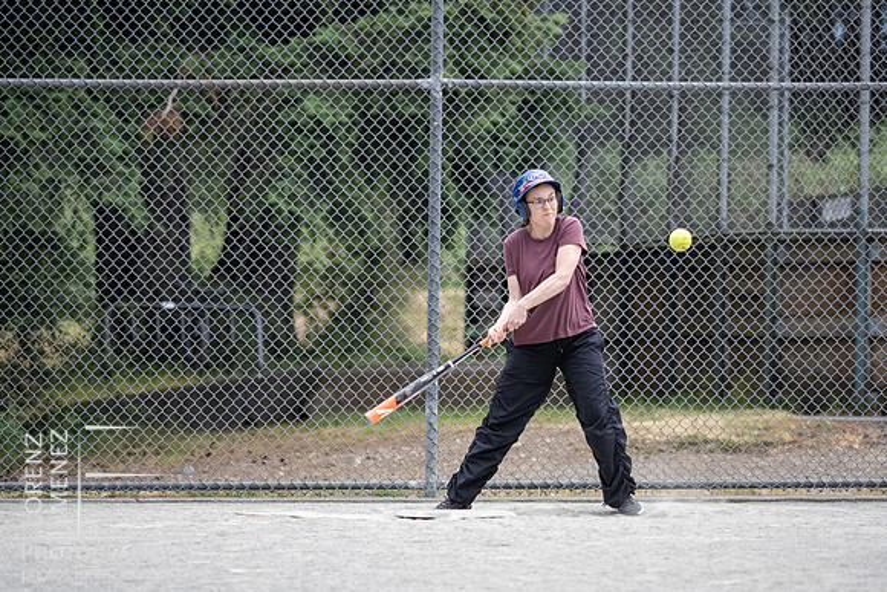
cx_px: 444
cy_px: 296
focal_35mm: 317
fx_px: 7804
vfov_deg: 4.3
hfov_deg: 6.5
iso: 2000
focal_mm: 150
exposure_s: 1/1250
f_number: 2.8
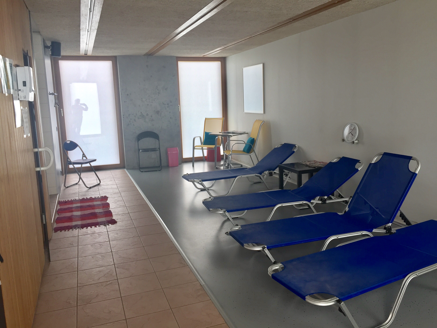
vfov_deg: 48.2
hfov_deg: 61.7
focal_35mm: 29
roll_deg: +1.2
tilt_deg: -8.8
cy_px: 164
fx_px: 366
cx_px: 218
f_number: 2.2
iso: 32
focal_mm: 4.15
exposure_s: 1/100
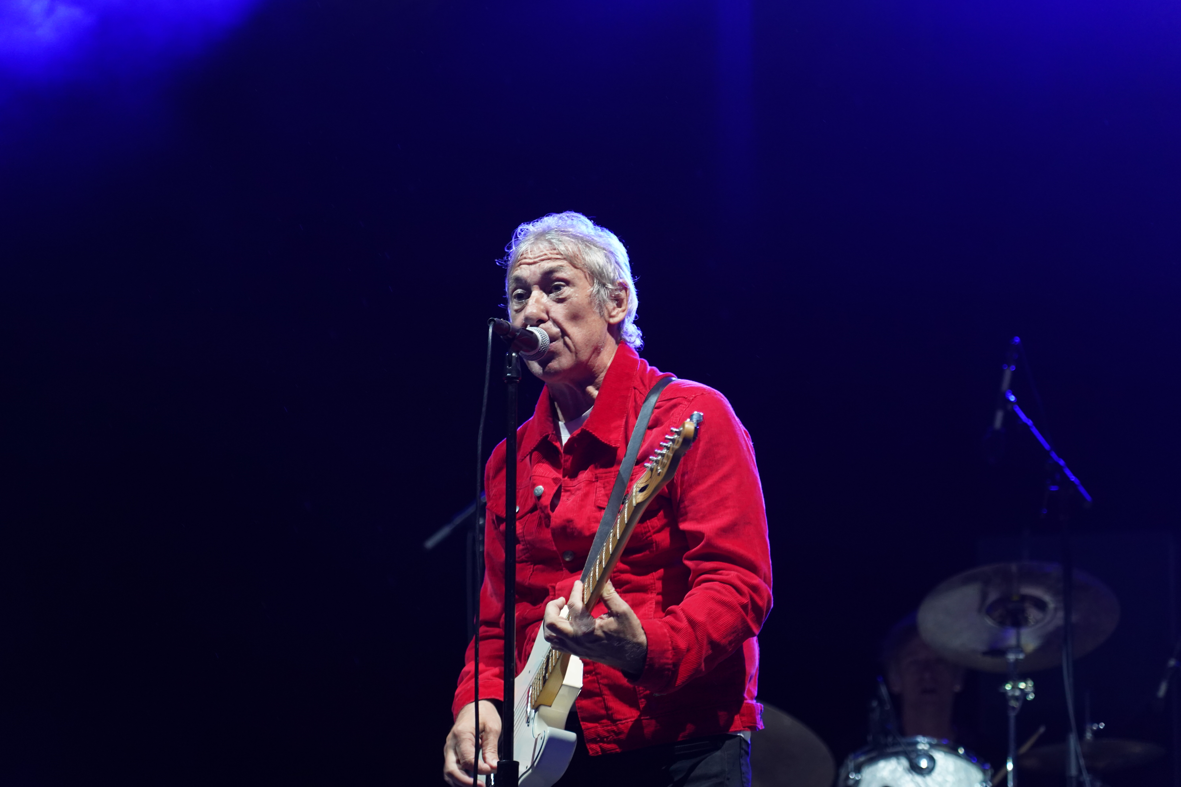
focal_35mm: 106
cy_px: 395
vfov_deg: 12.9
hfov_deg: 19.3
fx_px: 3477
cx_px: 592
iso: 2500
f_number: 4
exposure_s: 1/160
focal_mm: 105
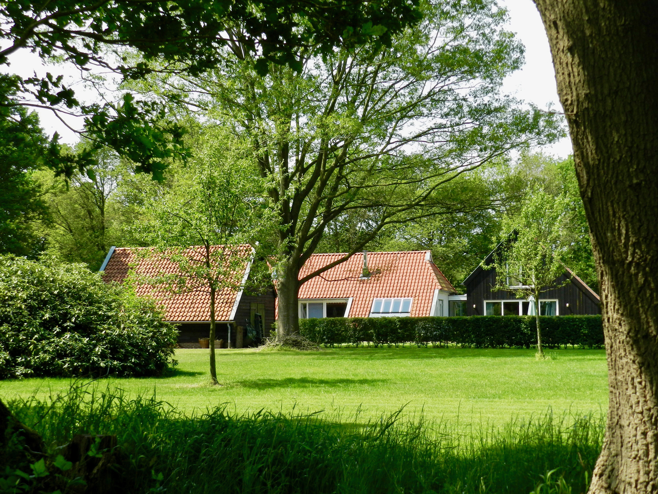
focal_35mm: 53
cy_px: 247
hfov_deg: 36.2
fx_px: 1007
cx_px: 329
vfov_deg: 27.5
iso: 160
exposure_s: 1/400
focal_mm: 9.4
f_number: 4.4
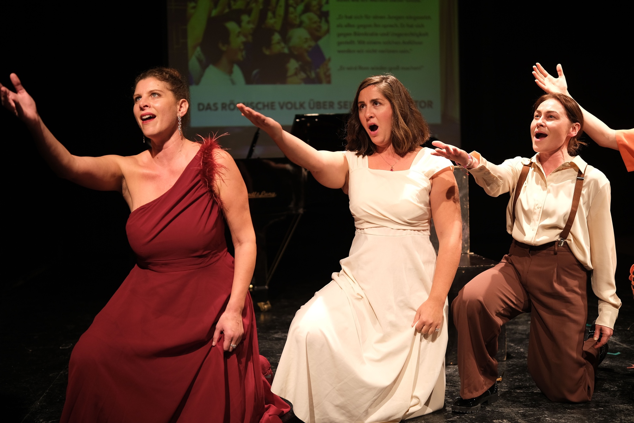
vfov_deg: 32.6
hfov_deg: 47.4
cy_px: 212
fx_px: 722
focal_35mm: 41
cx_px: 317
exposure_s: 1/250
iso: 320
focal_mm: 27
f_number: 1.2
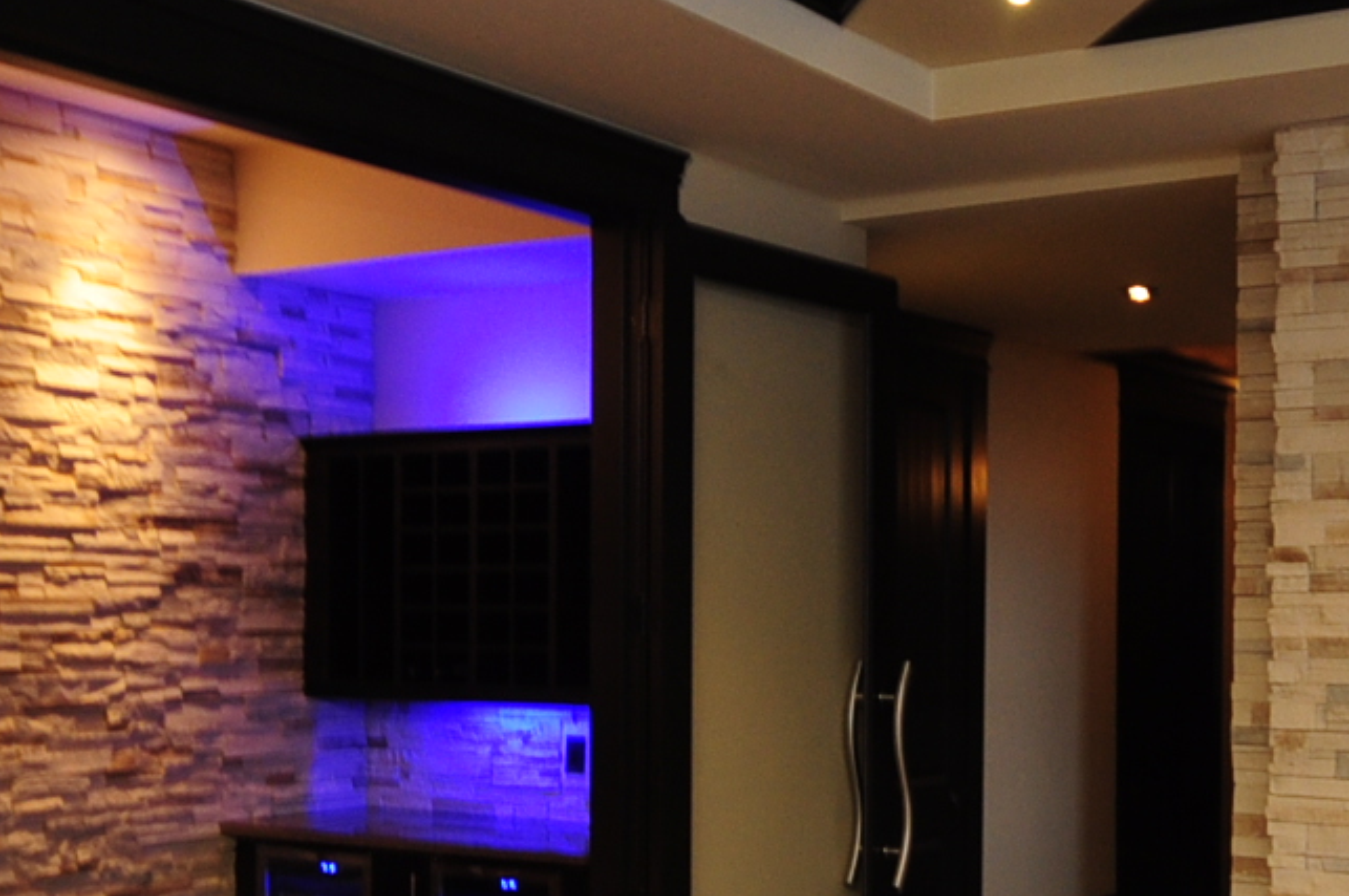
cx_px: 938
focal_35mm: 50
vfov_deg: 26.5
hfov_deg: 39.0
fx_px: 1871
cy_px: 709
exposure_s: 1/15
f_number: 4.8
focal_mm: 10
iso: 400
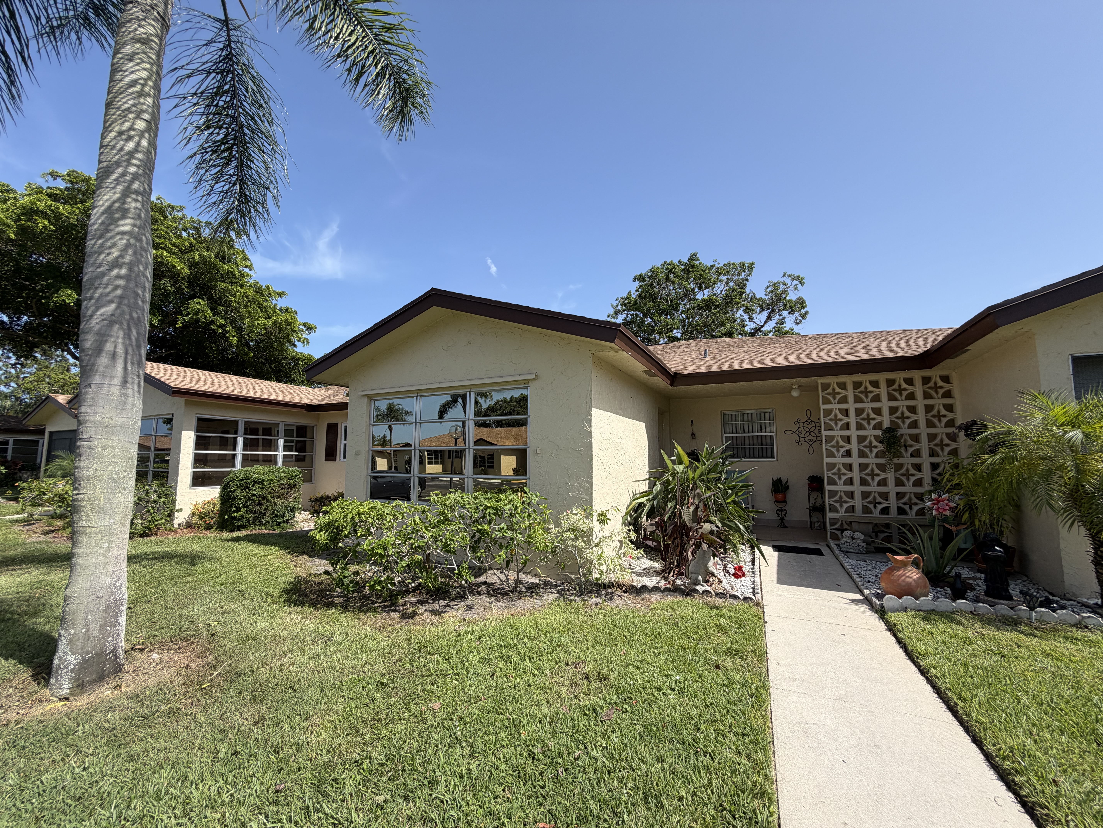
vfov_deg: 85.7
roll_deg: +0.5
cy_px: 414
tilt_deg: +6.0
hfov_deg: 102.1
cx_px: 552
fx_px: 446
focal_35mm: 14
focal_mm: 2.22
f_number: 2.2
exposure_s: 1/770
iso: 25
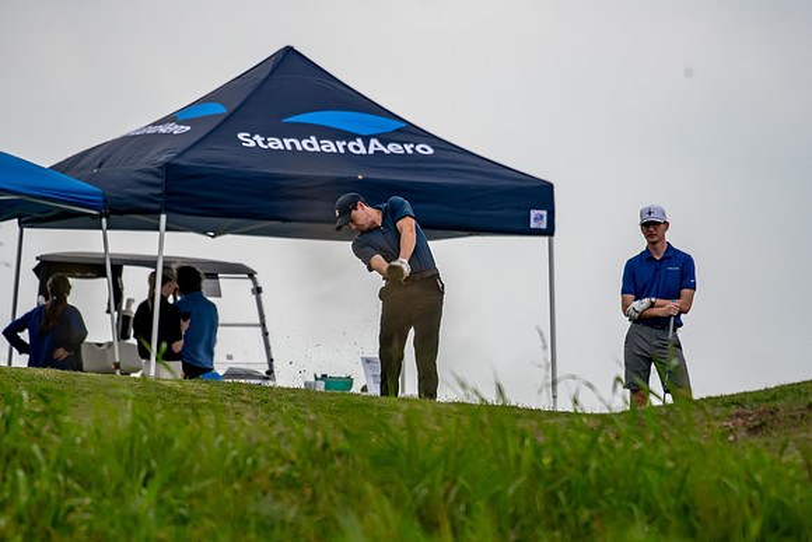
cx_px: 406
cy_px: 271
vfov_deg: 2.4
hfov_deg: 3.5
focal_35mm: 585
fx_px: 13197
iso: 360
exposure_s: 1/2000
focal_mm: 390
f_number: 5.6
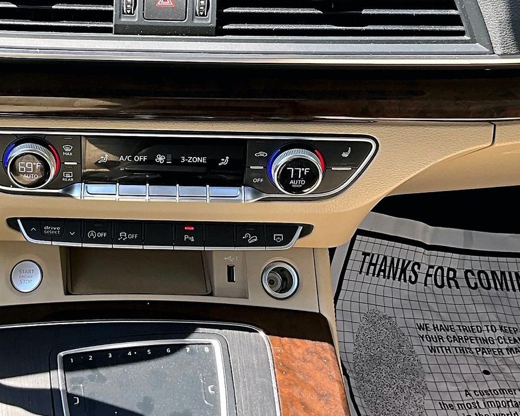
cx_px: 173
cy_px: 88
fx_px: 800
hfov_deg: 35.6
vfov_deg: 28.6
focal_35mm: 52
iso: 25
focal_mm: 3
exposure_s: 1/122
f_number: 1.8
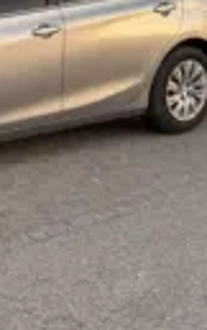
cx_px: -100
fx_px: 711
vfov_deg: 25.9
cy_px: 102
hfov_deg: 15.4
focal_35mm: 79
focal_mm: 6.76
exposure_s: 1/547
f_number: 1.78
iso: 80
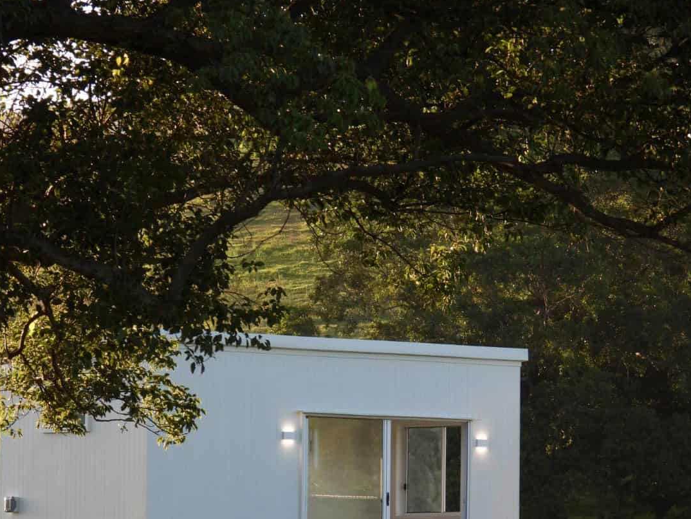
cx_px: 346
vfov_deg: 6.0
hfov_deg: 8.0
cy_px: 388
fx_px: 4952
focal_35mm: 248
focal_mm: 33.2
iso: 100
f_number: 4.5
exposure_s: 1/200
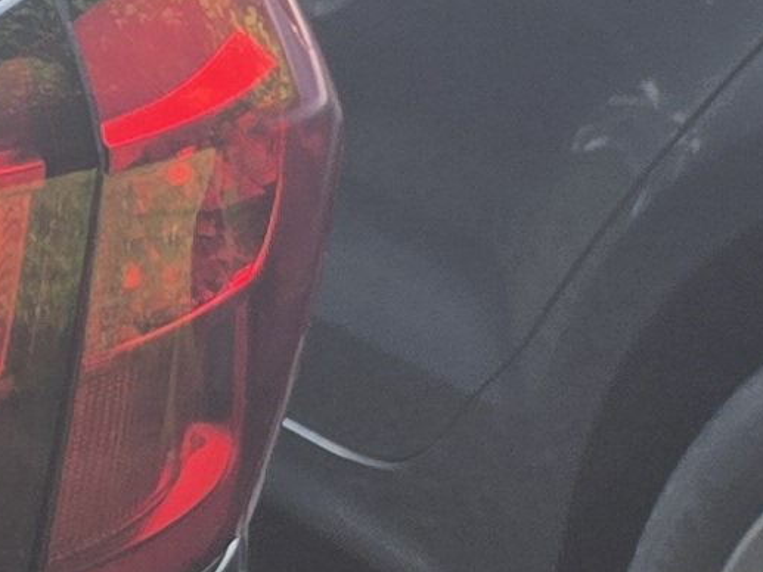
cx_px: -2099
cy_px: 604
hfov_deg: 8.0
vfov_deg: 8.3
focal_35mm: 178
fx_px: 3924
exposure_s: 1/234
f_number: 1.8
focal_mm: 5.4
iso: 25
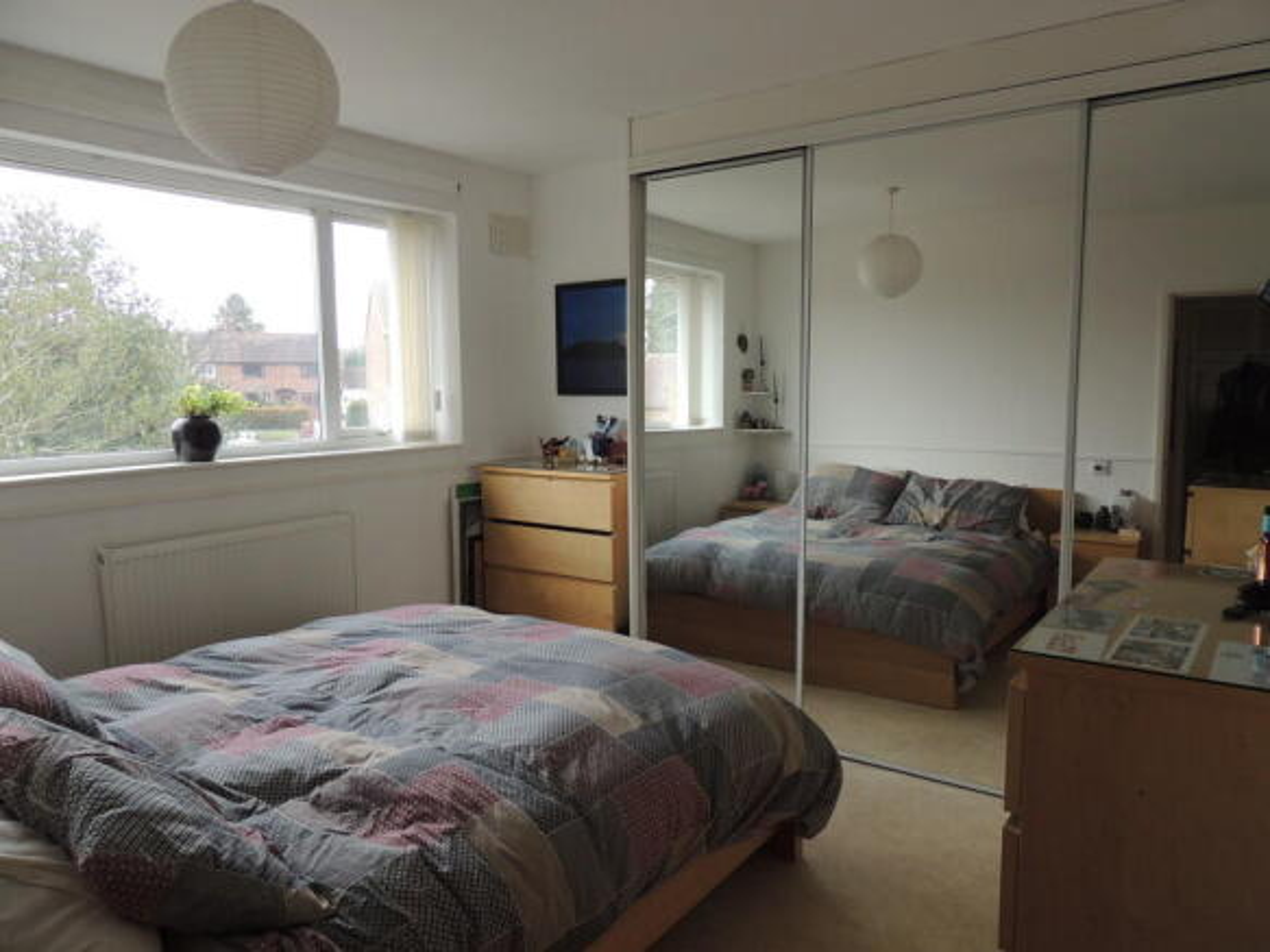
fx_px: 880
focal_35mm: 24
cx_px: 635
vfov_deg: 56.8
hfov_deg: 71.6
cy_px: 476
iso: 100
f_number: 3
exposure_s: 1/80
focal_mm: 4.3
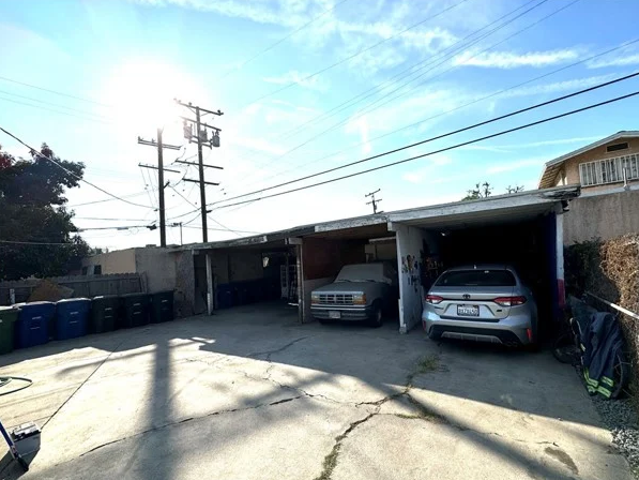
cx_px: 332
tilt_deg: +3.6
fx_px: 277
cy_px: 253
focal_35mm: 15
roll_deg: +4.0
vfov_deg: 81.7
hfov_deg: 98.1
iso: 50
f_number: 2.2
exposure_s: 1/3390
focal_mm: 2.22
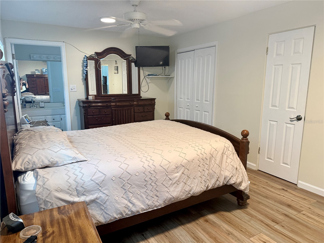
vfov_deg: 56.8
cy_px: 122
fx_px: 225
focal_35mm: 24
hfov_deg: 71.6
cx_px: 162
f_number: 1.78
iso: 320
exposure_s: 1/60
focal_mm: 6.76
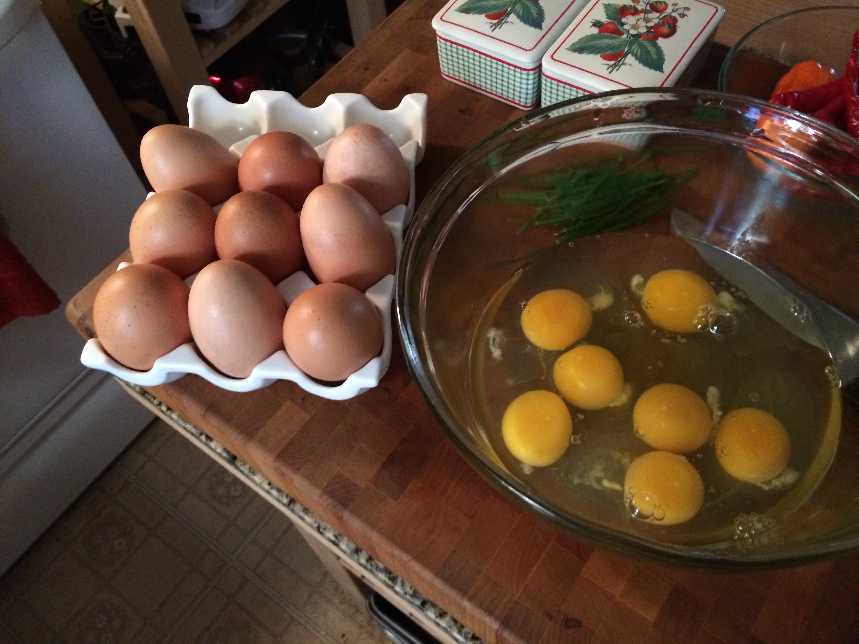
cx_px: 430
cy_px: 322
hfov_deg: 60.0
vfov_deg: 46.8
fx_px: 744
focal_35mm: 30
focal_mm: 4.12
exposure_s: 1/15
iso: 320
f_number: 2.2
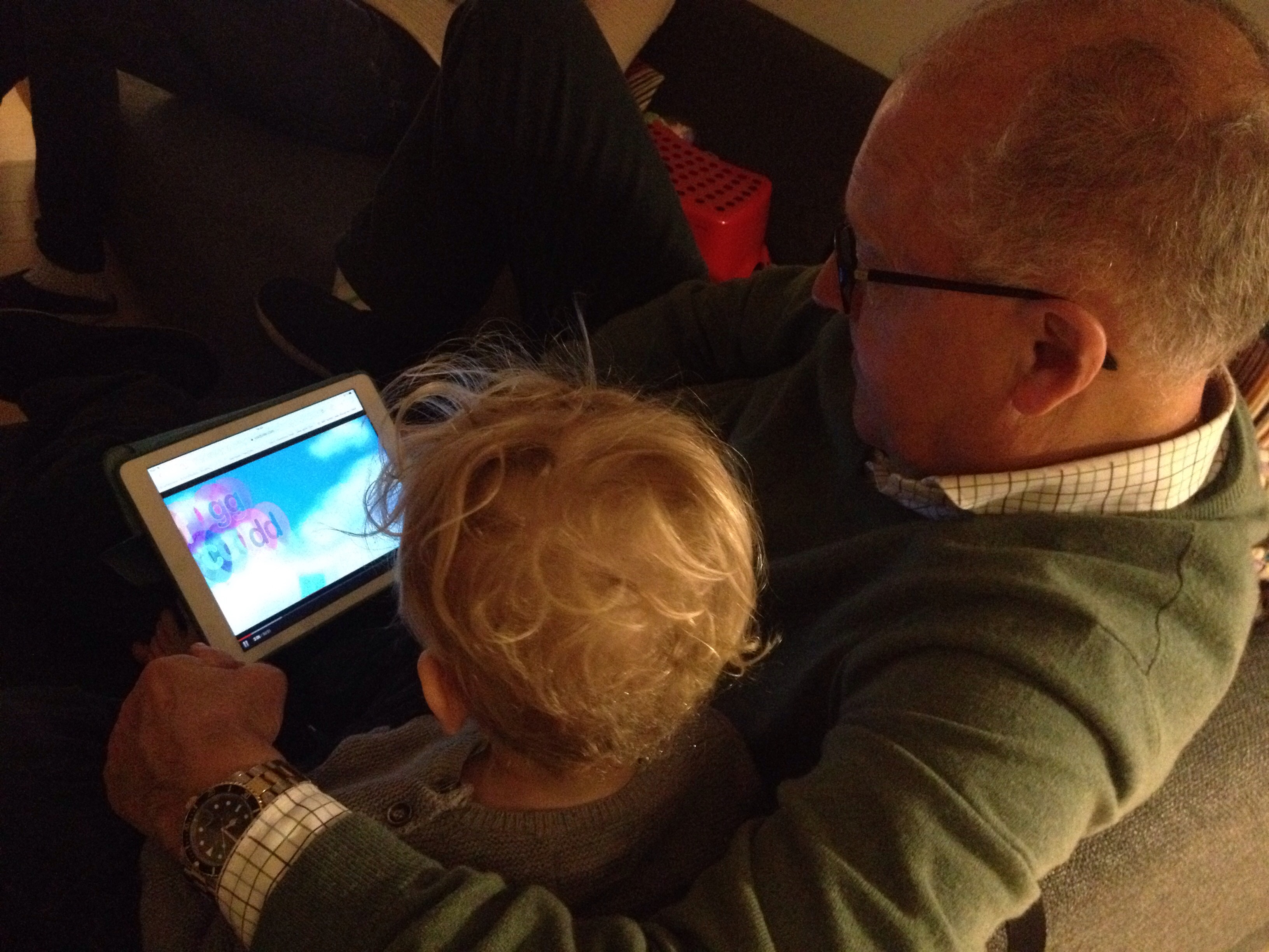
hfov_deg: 52.6
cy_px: 476
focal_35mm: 35
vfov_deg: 40.7
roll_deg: -13.0
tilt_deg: -36.4
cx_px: 634
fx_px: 1283
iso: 800
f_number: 2.4
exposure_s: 1/15
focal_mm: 4.28
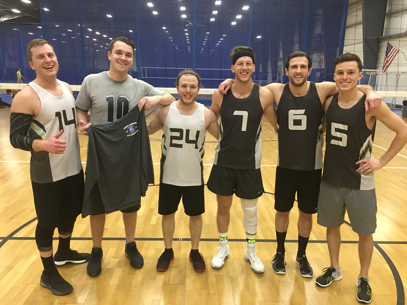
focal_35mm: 29
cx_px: 204
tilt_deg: -11.6
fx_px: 341
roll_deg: -2.1
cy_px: 152
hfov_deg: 61.7
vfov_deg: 48.2
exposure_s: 1/15
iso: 80
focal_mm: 4.15
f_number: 2.2
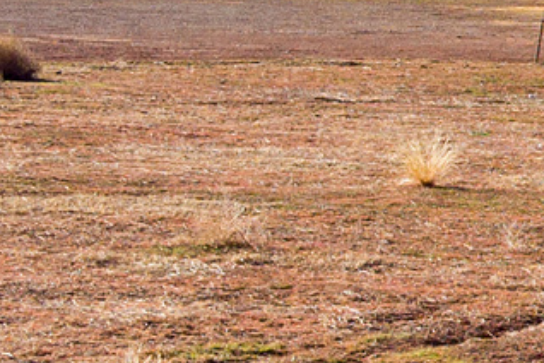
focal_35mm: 148
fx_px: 2236
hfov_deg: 11.1
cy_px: 92
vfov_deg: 9.3
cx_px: 1393
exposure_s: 1/1900
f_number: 2.8
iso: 119
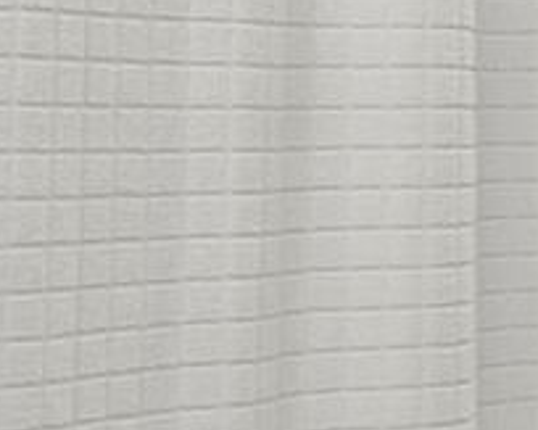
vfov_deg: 11.5
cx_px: 1356
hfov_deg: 11.5
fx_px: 2133
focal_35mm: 134
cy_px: 145
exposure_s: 1/15
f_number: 9.5
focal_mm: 18
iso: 200
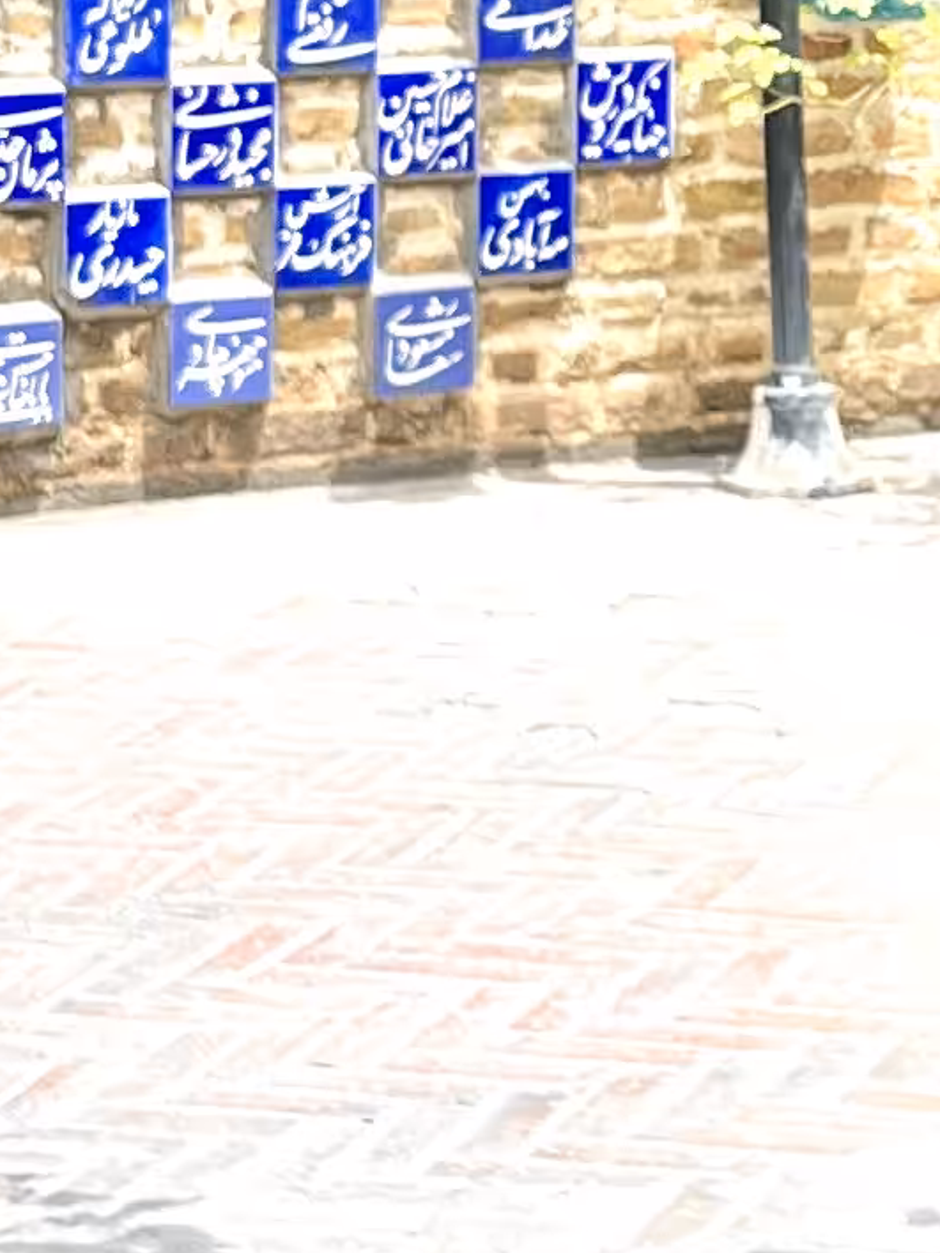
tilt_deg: -4.4
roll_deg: +1.3
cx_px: 1138
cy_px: -71
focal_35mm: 148
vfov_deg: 13.1
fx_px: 5359
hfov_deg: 9.9
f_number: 1.6
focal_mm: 5.1
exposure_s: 1/555
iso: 50
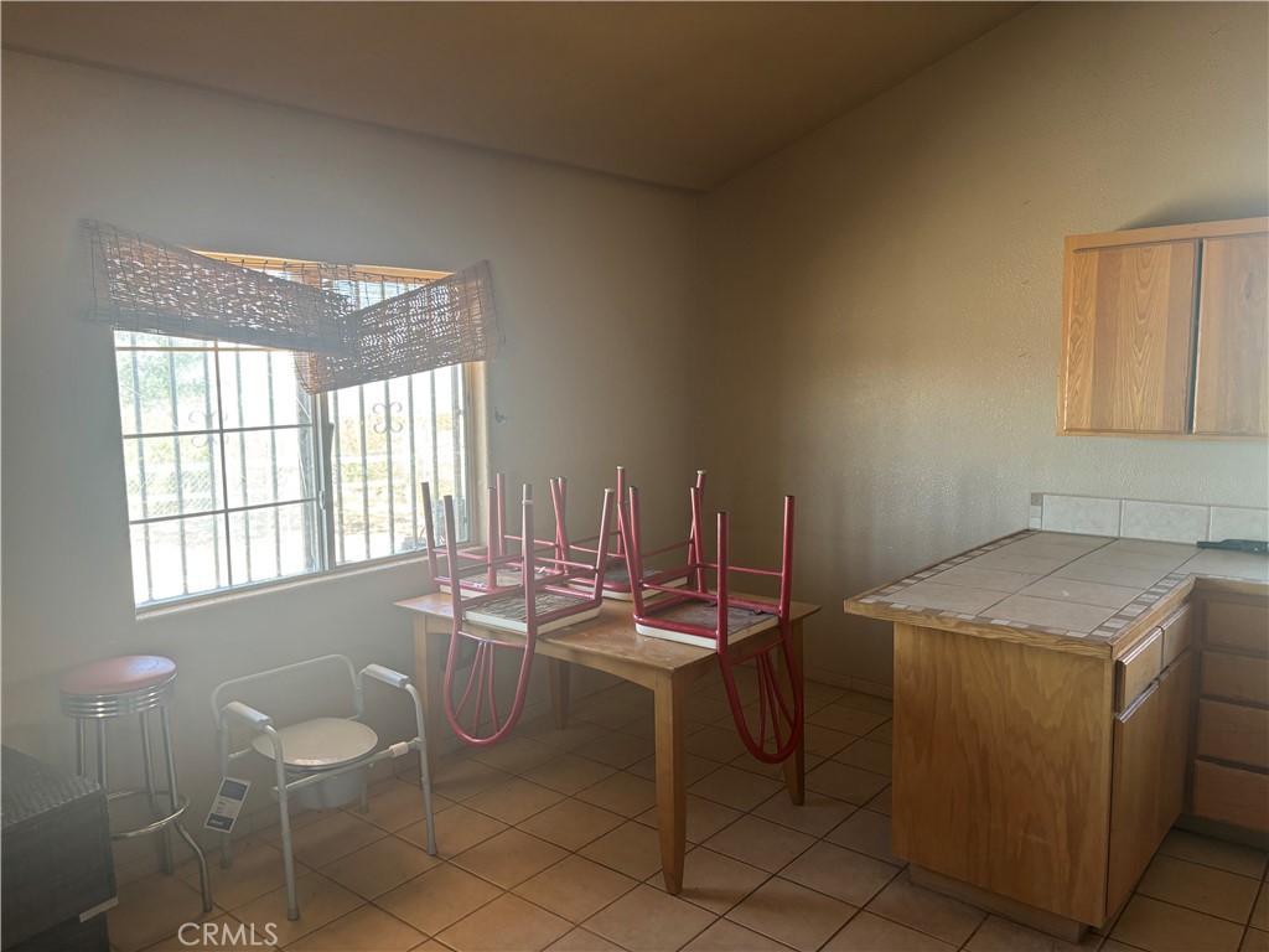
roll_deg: +0.2
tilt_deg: -7.8
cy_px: 476
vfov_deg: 53.1
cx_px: 634
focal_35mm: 26
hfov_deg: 67.3
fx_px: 953
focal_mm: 5.96
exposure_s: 1/102
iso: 125
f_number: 1.6
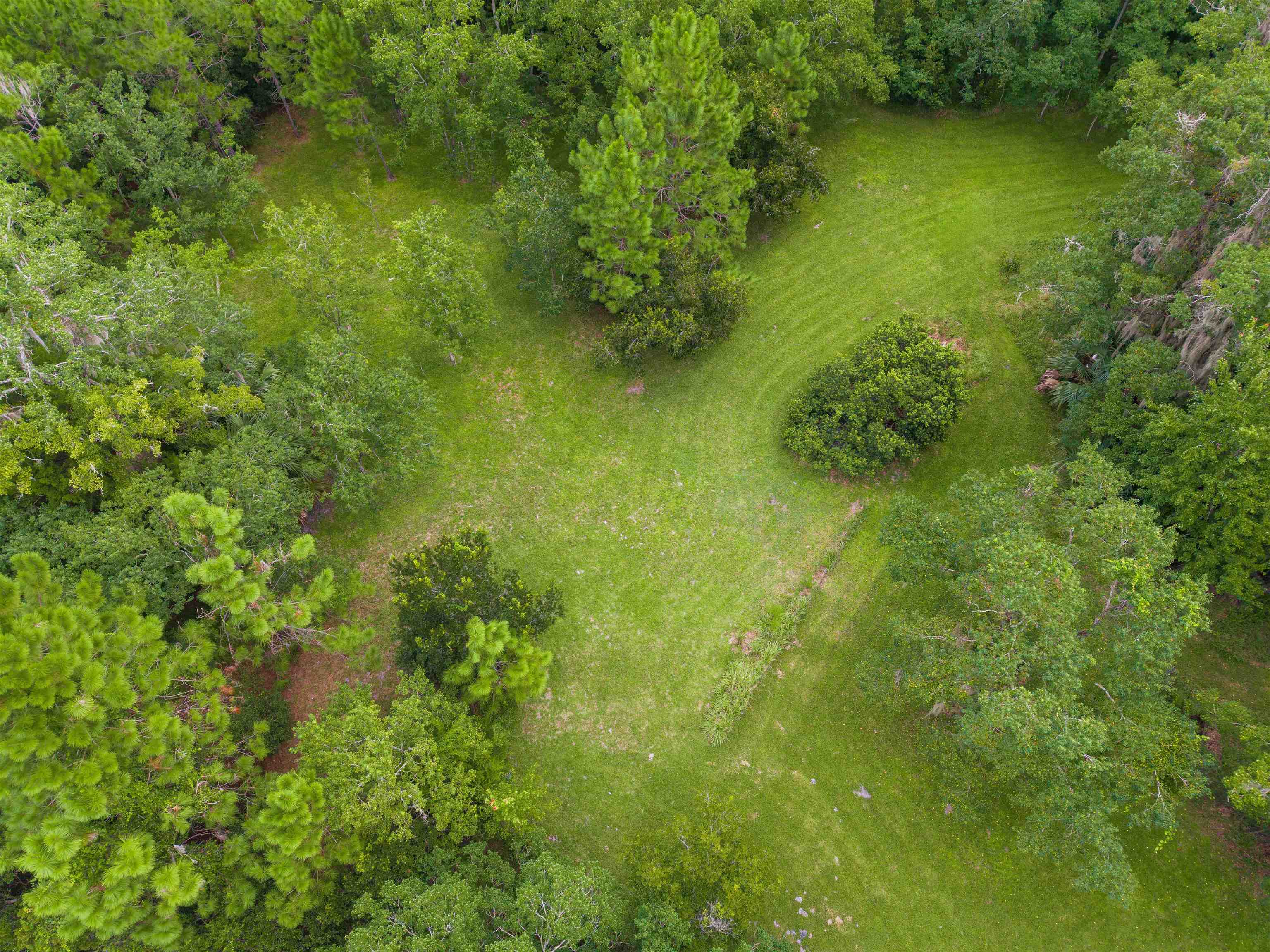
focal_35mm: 24
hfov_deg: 71.6
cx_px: 635
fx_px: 881
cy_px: 476
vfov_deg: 56.8
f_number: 1.8
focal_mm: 8.67
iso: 100
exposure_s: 1/500
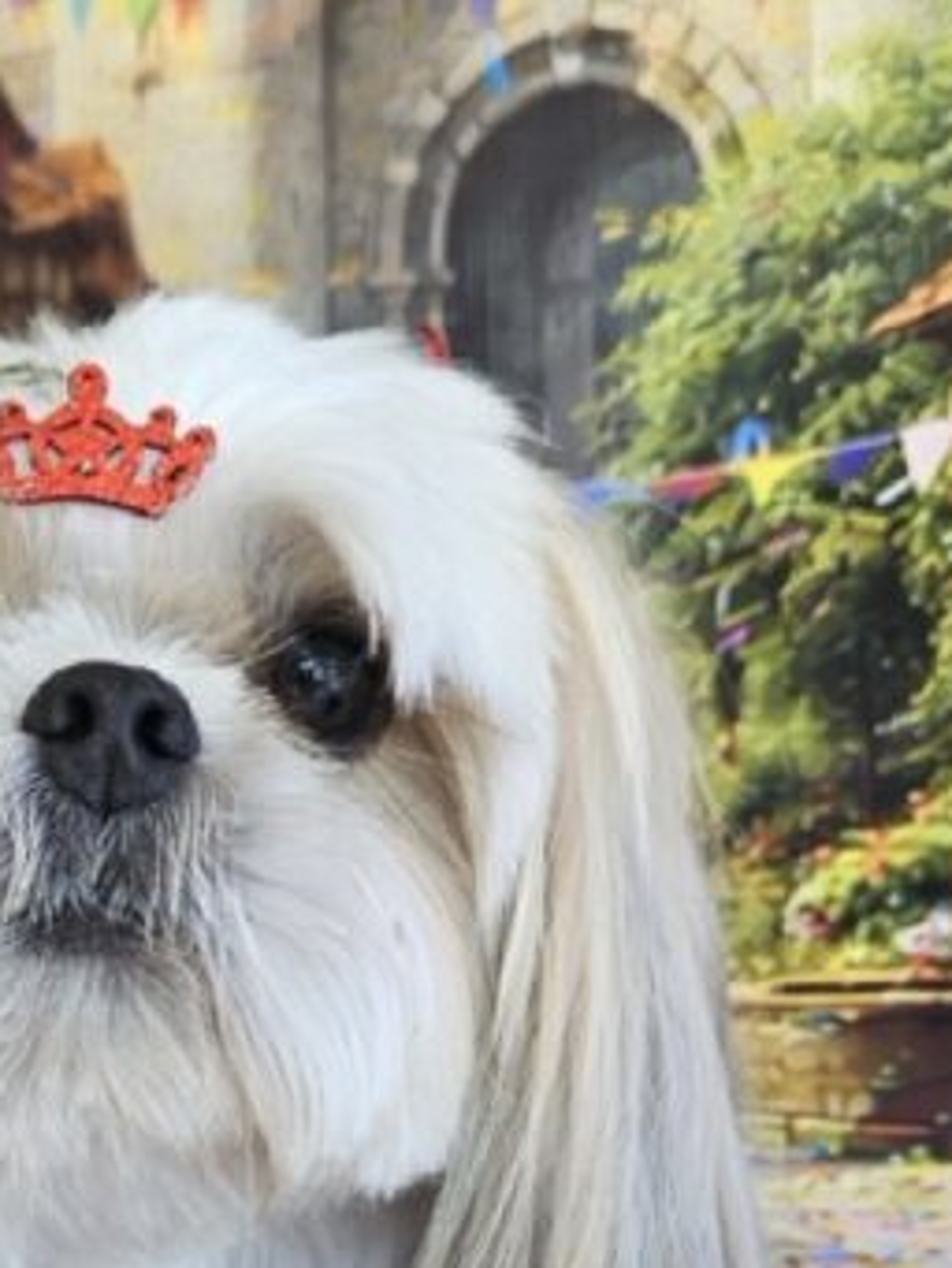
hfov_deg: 21.0
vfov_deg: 27.2
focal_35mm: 69
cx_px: 175
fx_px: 2529
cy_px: 1130
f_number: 1.8
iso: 64
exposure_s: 1/120
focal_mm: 5.4
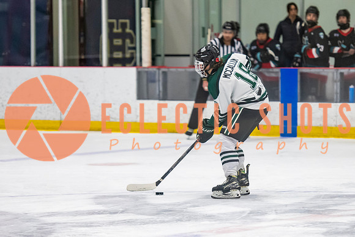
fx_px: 2139
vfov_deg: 6.3
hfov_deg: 9.5
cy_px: 132
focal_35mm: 217
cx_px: 231
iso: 2000
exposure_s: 1/640
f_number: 3.2
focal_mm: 125
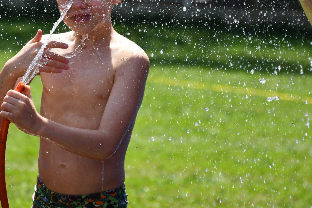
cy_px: 44
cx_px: 90
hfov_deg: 5.6
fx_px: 3197
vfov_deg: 3.7
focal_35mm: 369
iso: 280
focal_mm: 140
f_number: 5.6
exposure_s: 1/1000
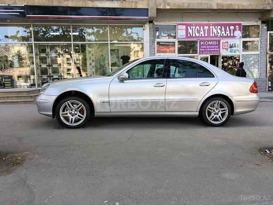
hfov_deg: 61.7
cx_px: 136
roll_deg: +1.0
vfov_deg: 48.2
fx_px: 229
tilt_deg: -5.4
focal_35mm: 29
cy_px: 102
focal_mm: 4.15
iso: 25
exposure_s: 1/270
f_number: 2.2
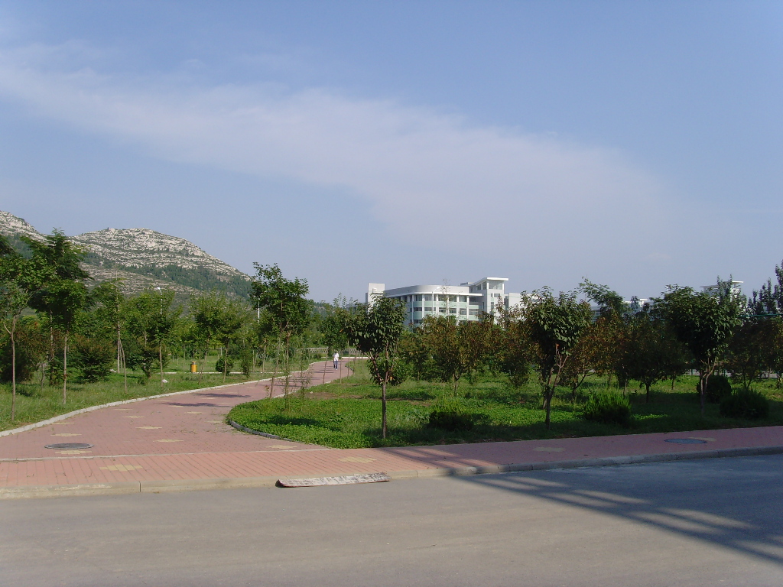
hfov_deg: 47.9
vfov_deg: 36.8
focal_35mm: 39
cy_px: 294
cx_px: 392
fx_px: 882
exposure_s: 1/350
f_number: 6.3
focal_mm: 6.6
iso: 80
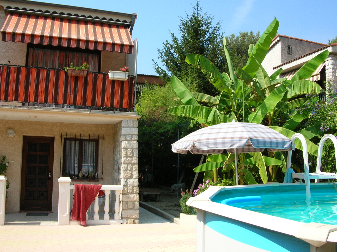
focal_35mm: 35
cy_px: 126
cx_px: 168
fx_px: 340
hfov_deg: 52.7
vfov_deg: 40.6
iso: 50
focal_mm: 5.8
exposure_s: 1/217
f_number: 5.6
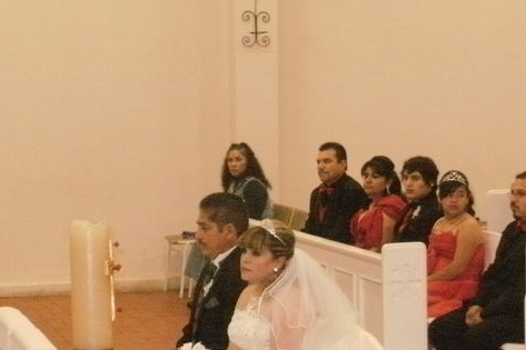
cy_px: 152
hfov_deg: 18.0
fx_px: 1665
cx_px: 272
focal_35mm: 114
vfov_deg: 12.0
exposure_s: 1/50
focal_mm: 14.2
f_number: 4.8
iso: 800
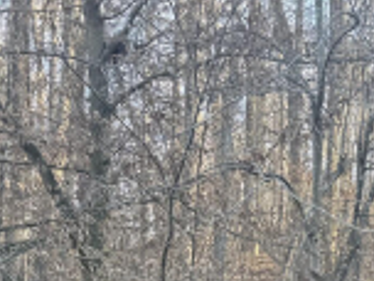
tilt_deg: -1.2
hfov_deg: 18.6
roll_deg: -1.7
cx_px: 92
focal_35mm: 105
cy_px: 532
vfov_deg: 12.6
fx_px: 1134
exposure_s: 1/205
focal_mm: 6.76
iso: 80
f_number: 1.78
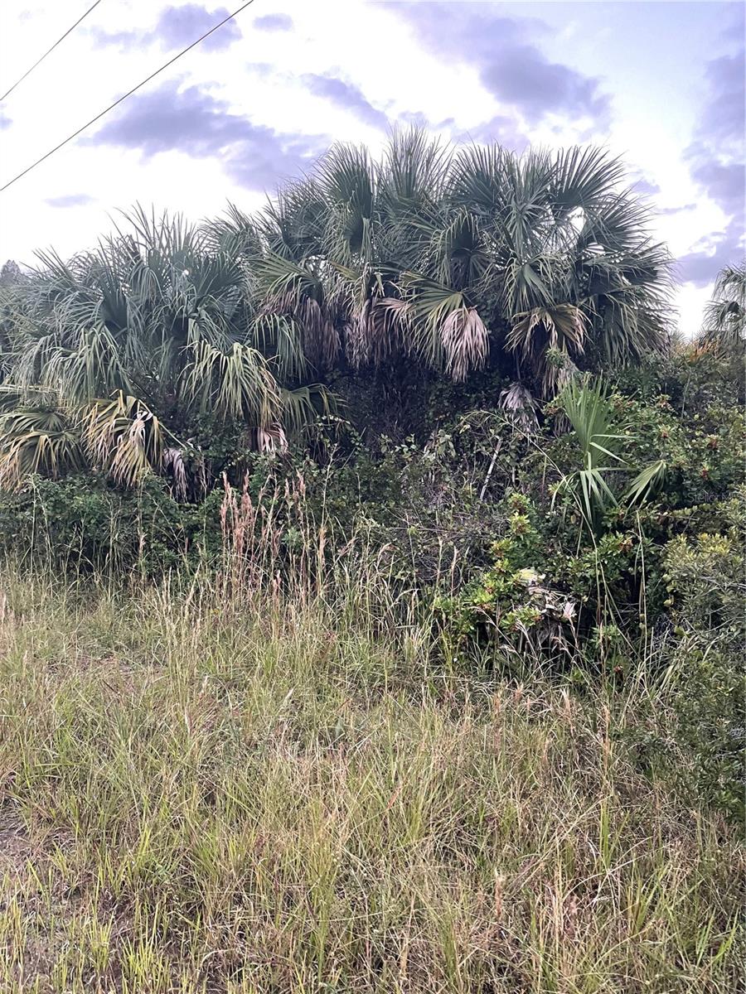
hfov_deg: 53.1
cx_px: 373
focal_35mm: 26
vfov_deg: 67.3
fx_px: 747
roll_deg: -1.3
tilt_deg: -4.5
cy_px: 497
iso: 250
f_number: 1.6
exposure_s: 1/60
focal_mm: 5.1
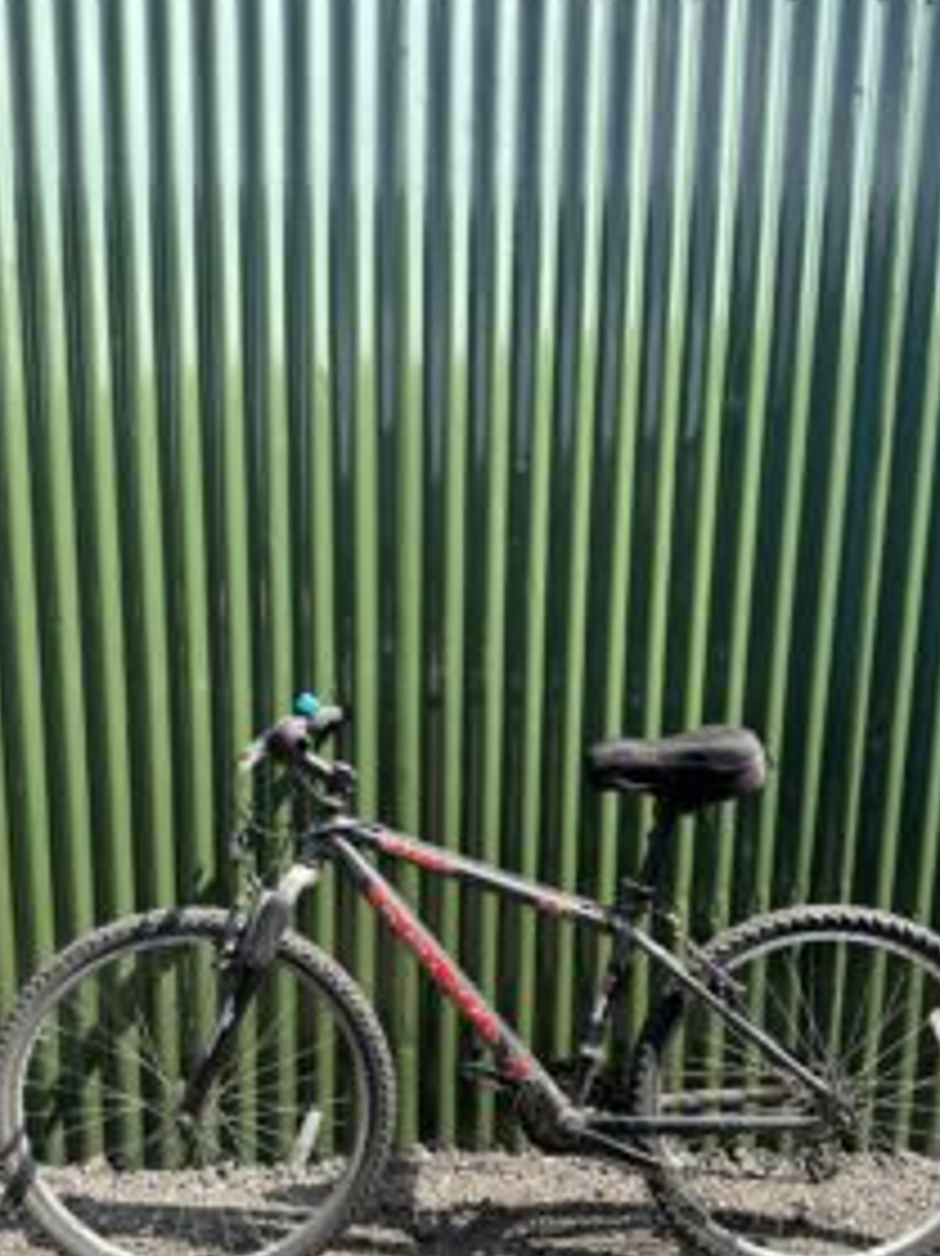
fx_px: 1123
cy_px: 779
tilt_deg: -10.7
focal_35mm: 31
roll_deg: -2.9
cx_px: 490
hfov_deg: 45.4
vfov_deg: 57.7
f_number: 1.78
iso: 80
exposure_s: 1/1095
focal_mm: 6.86
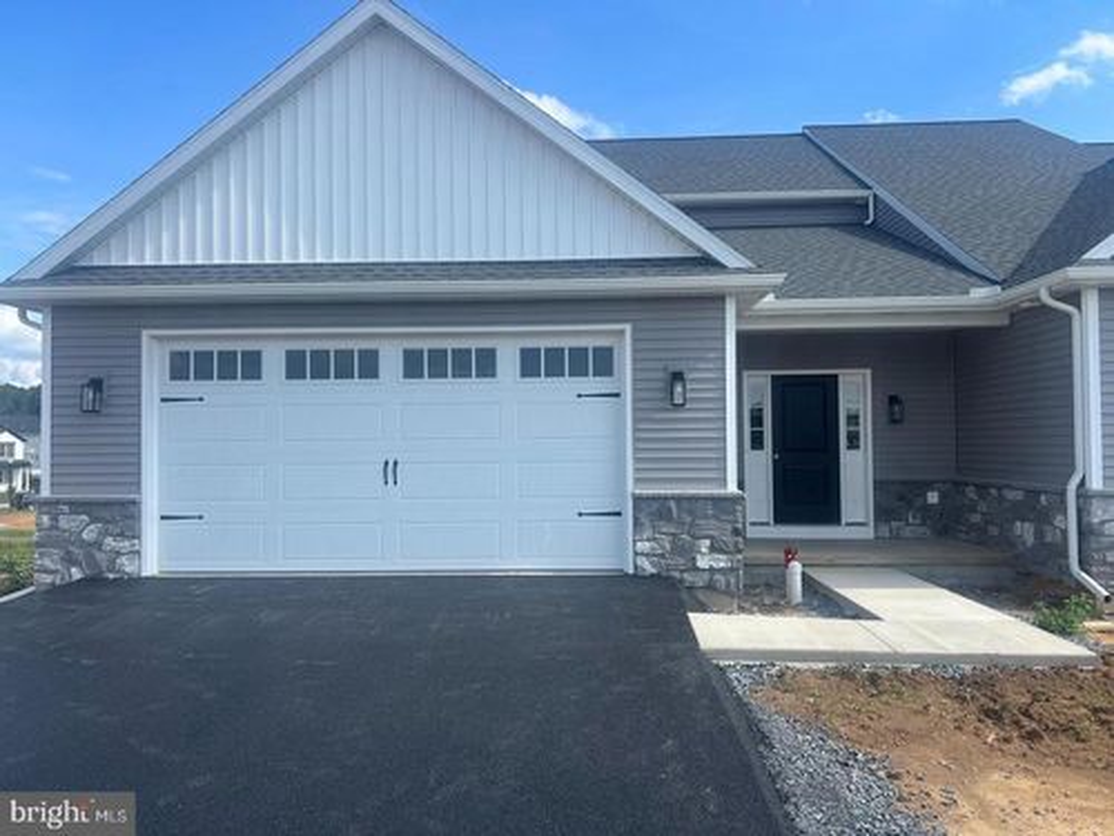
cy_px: 418
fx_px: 837
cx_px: 557
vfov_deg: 53.1
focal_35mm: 26
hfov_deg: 67.3
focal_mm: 5.7
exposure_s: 1/3077
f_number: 1.5
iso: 50
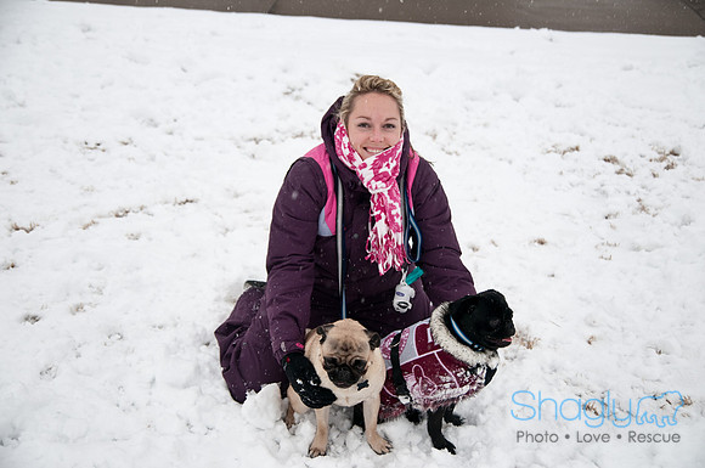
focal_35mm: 51
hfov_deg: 38.9
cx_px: 352
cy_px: 234
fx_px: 997
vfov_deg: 26.4
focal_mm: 34
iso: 200
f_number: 3.2
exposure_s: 1/320
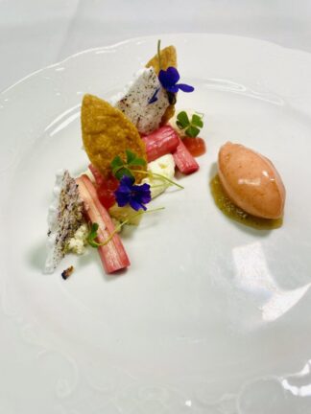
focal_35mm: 26
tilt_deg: -54.6
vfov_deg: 67.3
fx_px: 311
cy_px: 207
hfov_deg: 53.1
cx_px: 156
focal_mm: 4.2
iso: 64
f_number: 1.6
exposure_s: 1/100
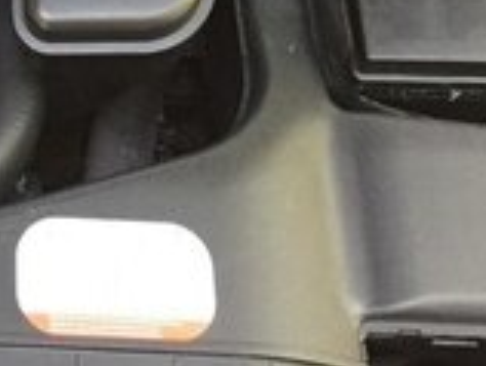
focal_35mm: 121
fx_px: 1701
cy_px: -312
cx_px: -151
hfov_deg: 15.5
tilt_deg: -52.3
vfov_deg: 11.3
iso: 200
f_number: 2.2
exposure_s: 1/33
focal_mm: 4.15
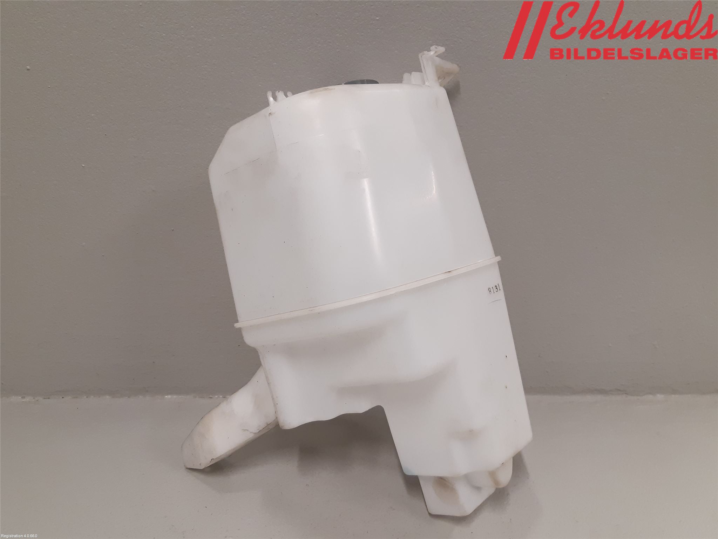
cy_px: 270
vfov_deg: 53.1
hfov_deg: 67.3
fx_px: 539
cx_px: 359
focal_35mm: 26
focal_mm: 3.93
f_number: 1.7
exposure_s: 1/50
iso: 125
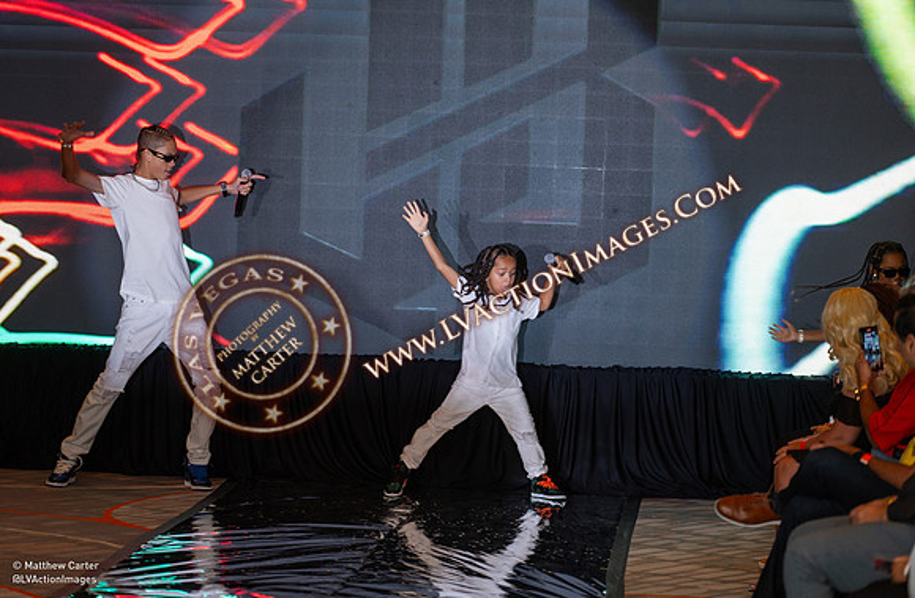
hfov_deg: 16.4
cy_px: 311
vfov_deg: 10.7
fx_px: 3181
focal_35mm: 126
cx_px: 446
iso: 1250
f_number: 2.8
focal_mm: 122
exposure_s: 1/200
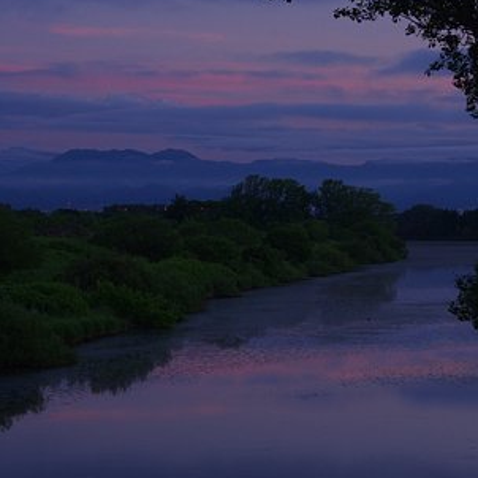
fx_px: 2109
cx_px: 277
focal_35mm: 135
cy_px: 251
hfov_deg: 12.9
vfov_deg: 12.9
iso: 400
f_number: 10
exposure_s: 1/10
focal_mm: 62.5
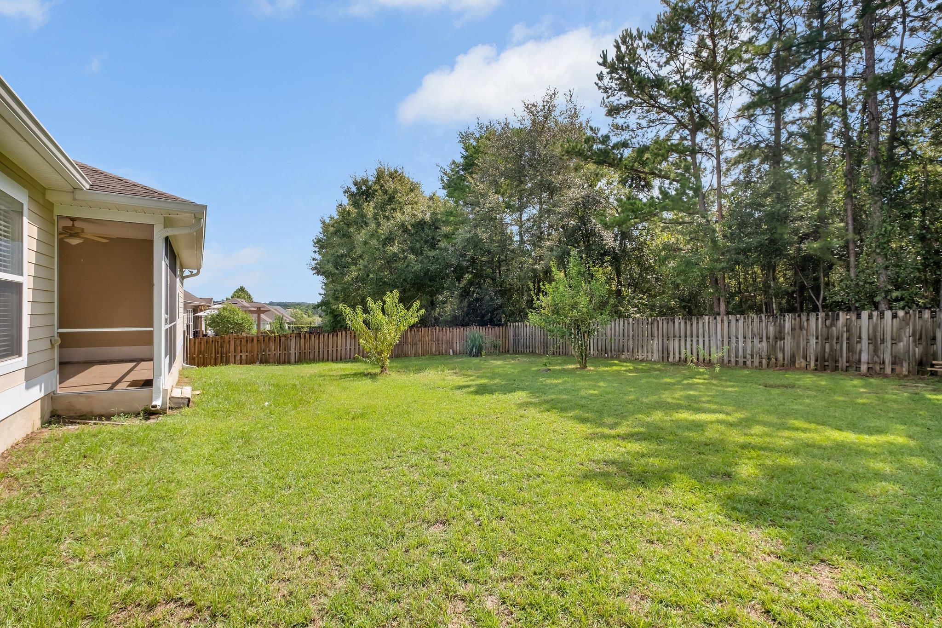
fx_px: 392
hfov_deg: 100.4
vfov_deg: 77.3
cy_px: 314
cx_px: 471
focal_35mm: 15
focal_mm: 10
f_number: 8
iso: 250
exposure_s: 1/750
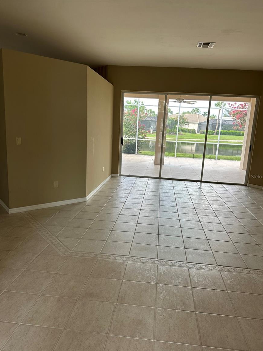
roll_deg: -3.7
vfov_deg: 69.4
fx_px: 253
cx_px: 136
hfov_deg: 54.9
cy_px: 176
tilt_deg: -11.2
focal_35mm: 25
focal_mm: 6.86
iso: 64
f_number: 1.78
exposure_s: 1/134
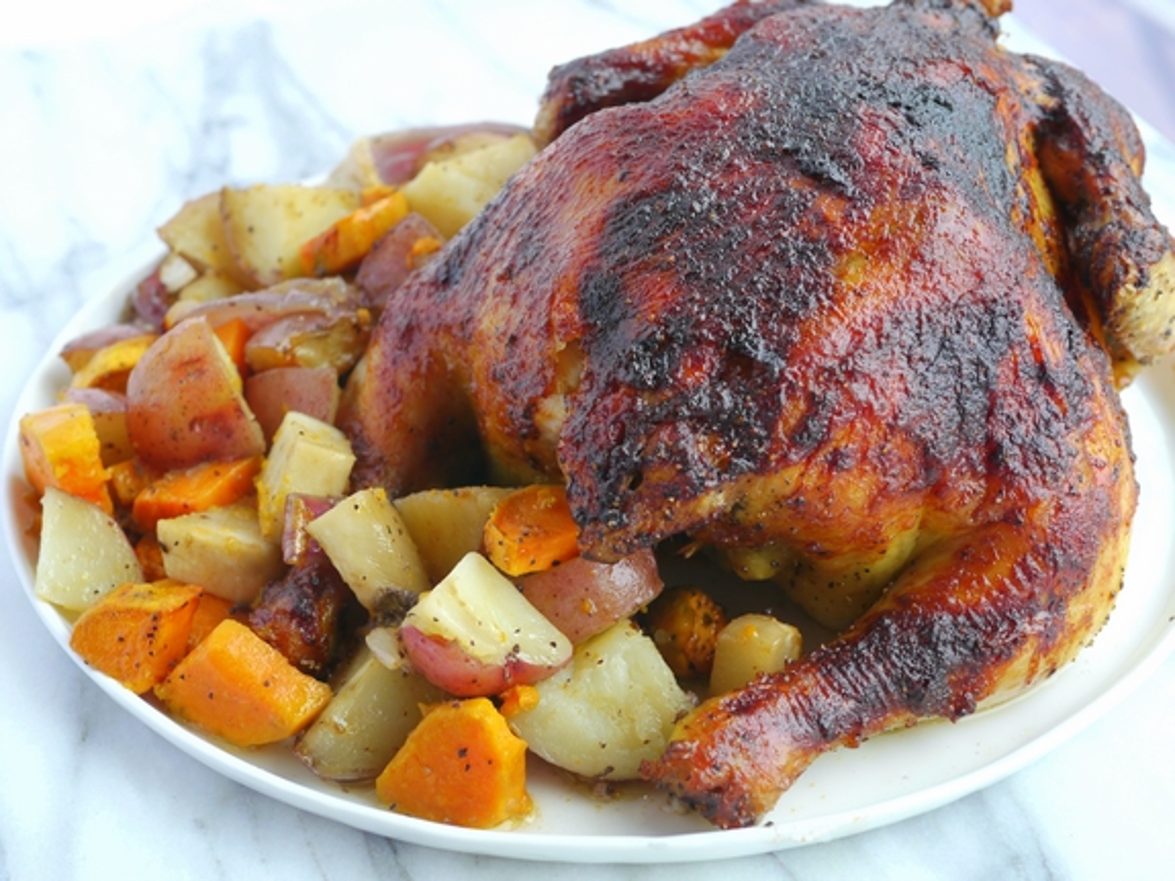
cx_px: 588
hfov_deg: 38.2
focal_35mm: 50
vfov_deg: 29.1
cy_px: 440
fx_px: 1697
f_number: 4
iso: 200
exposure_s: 1/30
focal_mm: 25
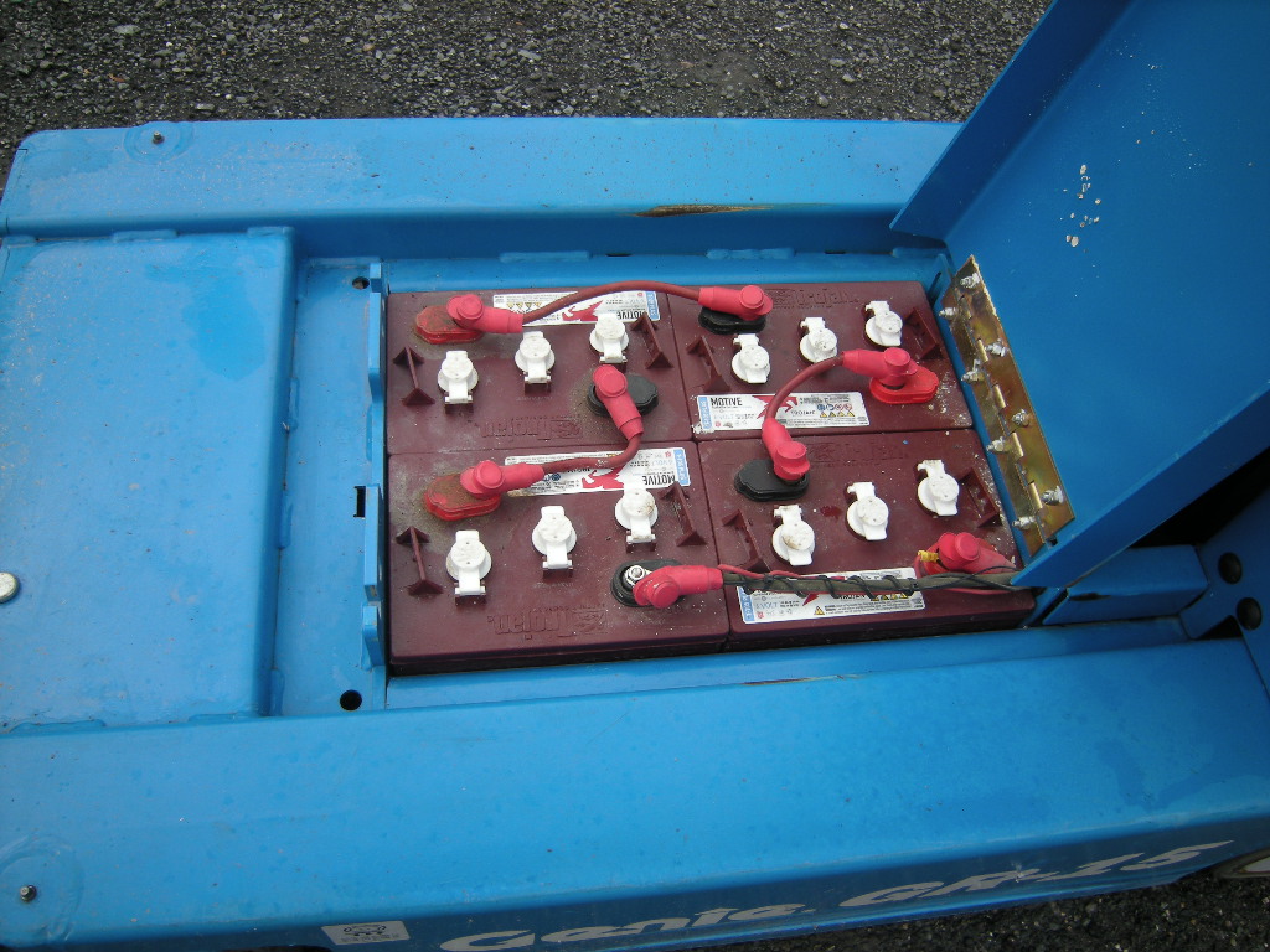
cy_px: 476
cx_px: 635
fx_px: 1027
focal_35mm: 28
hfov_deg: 63.4
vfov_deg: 49.7
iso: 64
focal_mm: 4.7
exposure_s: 1/147
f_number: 5.6
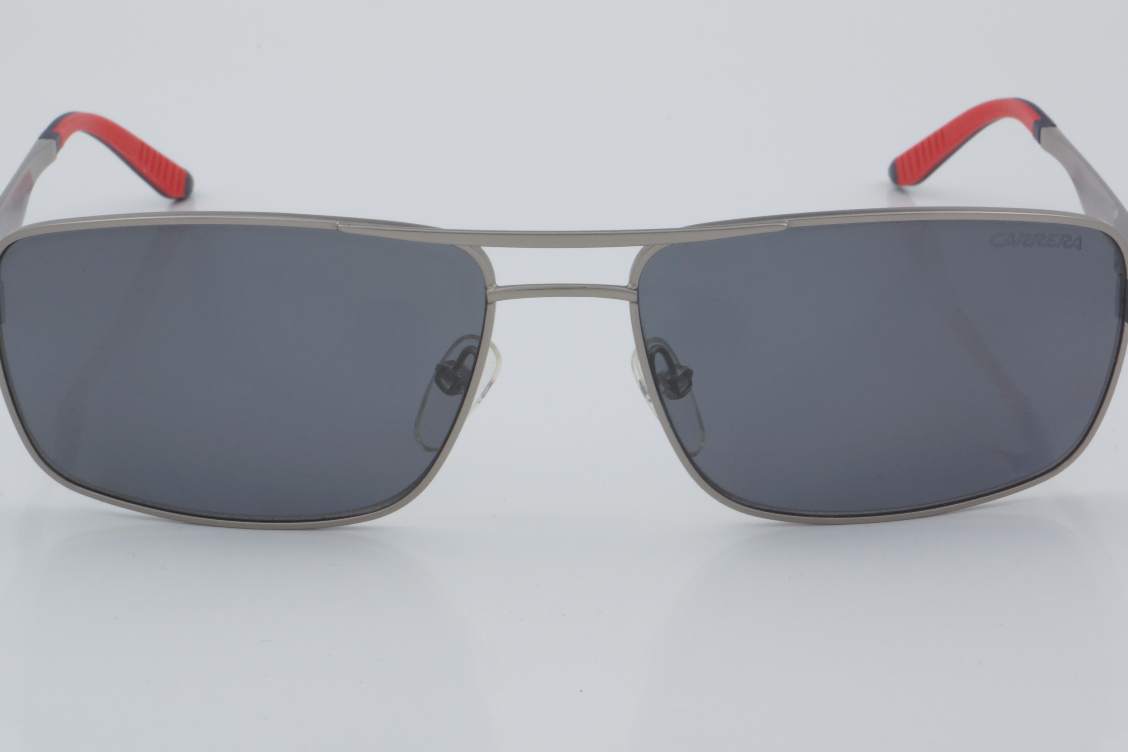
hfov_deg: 22.2
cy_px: 364
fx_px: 2868
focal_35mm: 92
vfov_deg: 14.9
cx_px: 561
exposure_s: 1/4
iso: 100
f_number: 32
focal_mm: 55
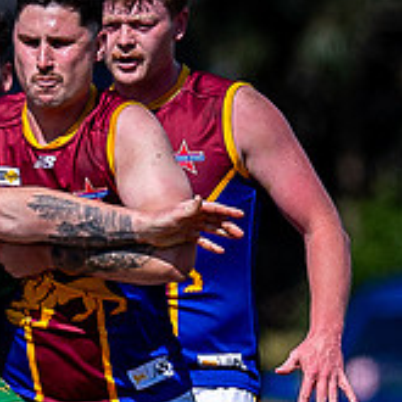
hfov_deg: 0.6
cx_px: -30
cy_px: 418
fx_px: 40428
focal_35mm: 3077
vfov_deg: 0.6
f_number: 4
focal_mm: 500
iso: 140
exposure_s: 1/2500
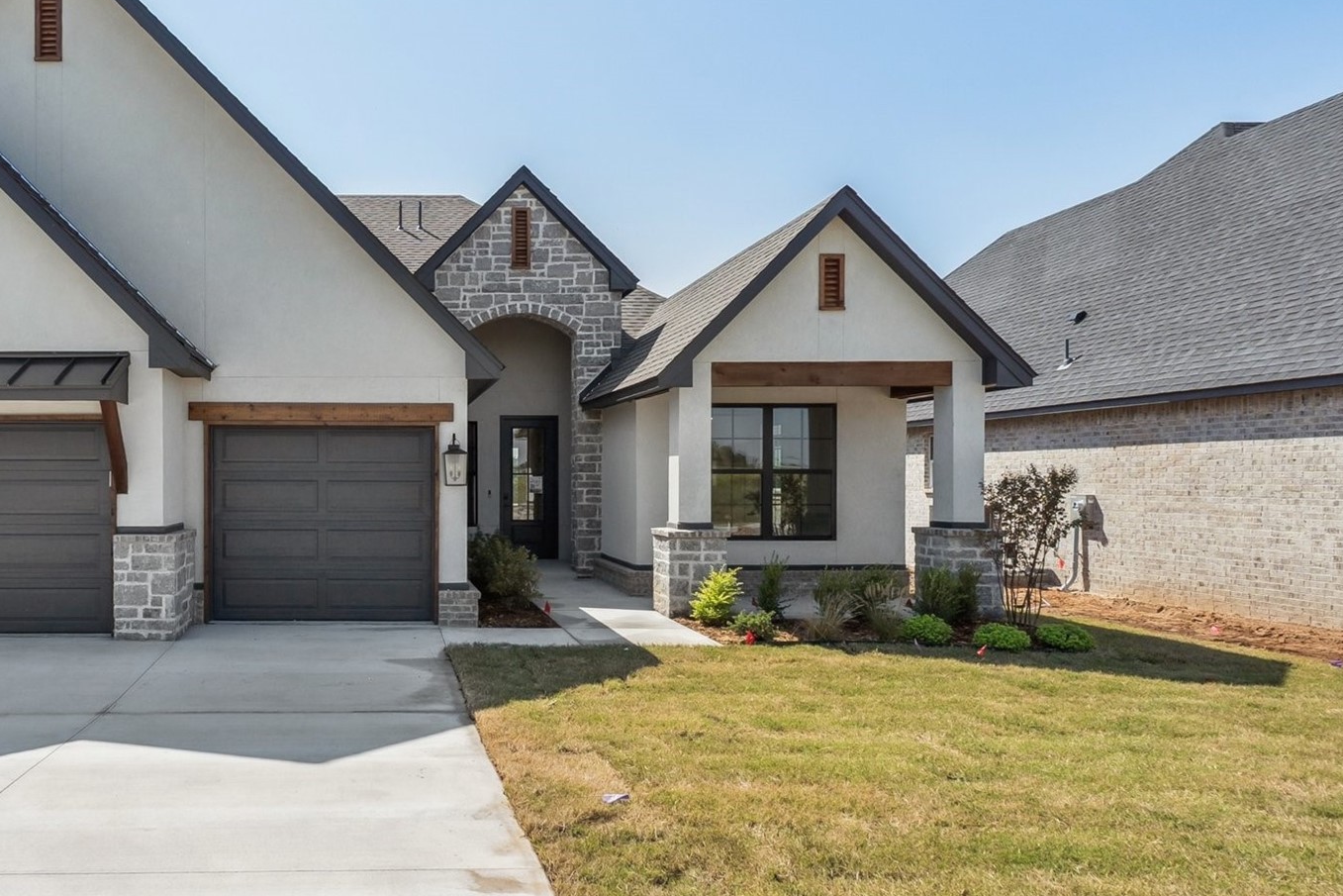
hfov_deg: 64.3
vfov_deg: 47.9
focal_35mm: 27
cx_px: 374
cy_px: 427
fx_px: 1007
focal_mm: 12
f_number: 6.3
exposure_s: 1/2500
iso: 200
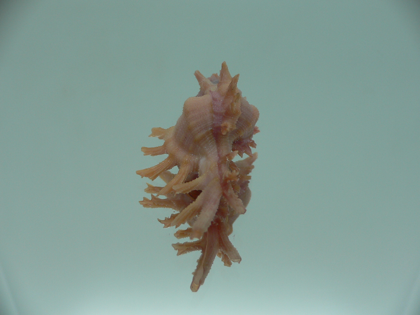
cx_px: 210
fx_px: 425
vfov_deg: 40.7
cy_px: 158
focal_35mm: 35
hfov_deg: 52.6
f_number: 2.8
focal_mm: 4.6
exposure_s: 1/60
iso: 80
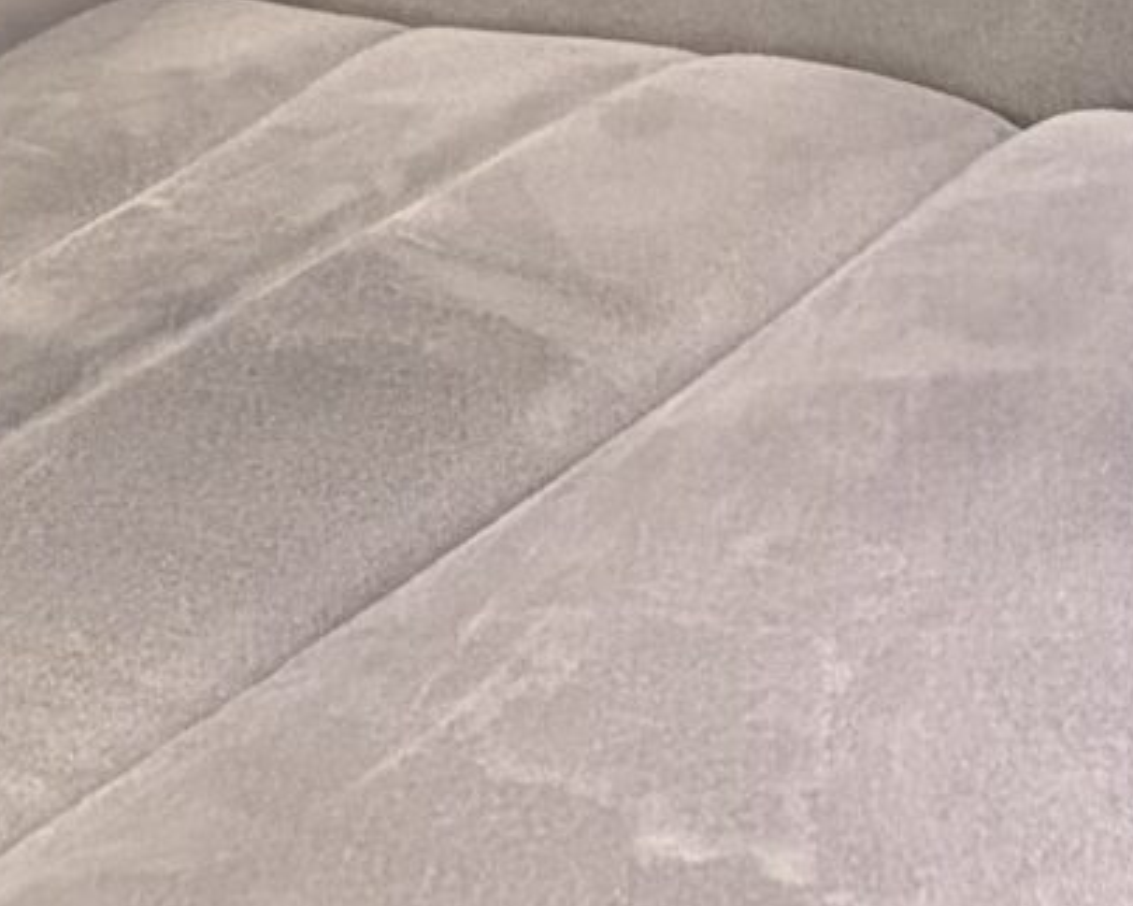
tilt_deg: -12.4
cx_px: -443
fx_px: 5397
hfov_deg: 11.6
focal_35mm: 161
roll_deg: +0.9
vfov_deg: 8.5
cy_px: -1540
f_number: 1.6
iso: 400
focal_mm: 5.96
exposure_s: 1/33
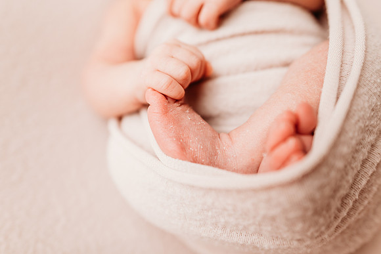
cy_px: 127
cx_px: 190
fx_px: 254
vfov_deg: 53.2
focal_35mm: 24
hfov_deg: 73.7
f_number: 2.2
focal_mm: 24
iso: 100
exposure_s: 1/200
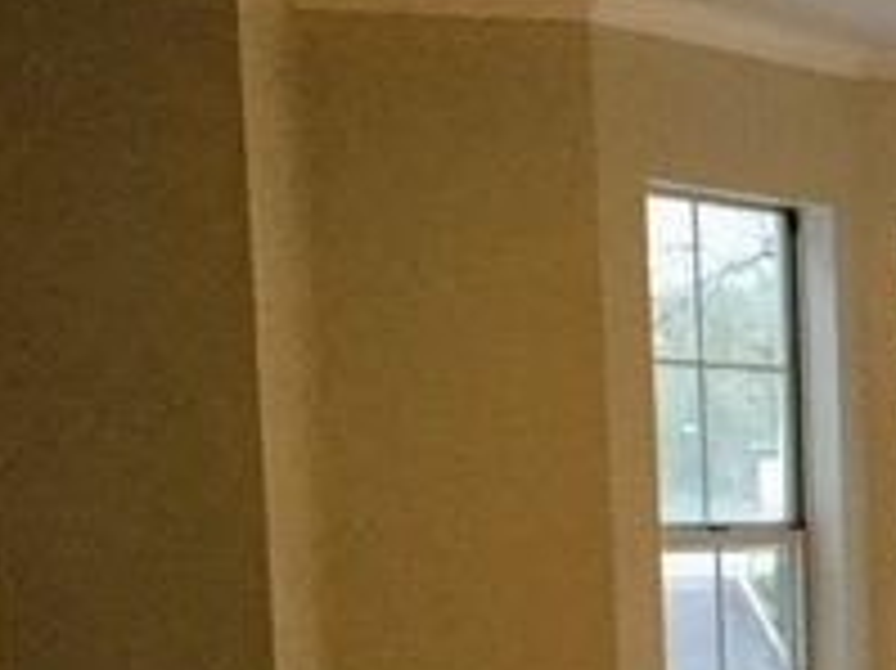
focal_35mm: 104
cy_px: 845
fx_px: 2690
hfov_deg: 17.1
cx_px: 1344
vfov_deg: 13.7
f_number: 2.4
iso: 160
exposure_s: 1/30
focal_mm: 3.3
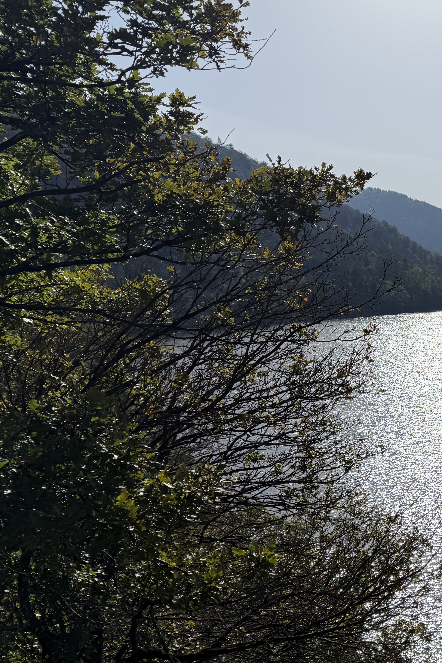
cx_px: 588
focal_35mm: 46
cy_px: 385
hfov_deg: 25.0
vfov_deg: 42.6
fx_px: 847
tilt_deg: -5.9
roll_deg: +0.4
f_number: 1.78
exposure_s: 1/14286
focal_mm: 6.76
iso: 64
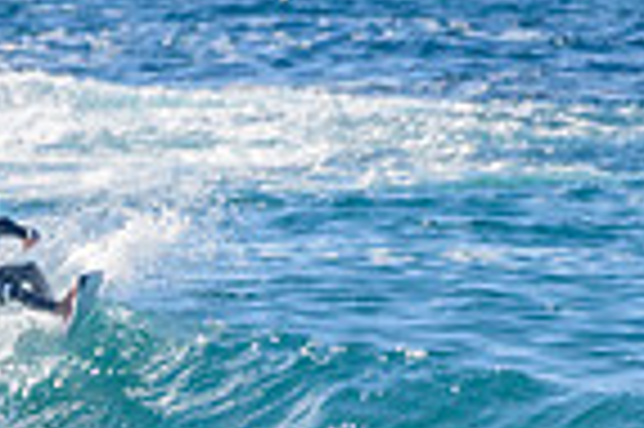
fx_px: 44528
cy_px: 348
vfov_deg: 0.6
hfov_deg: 0.8
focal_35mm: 2492
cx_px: -87
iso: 560
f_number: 5.6
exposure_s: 1/8000
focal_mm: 500
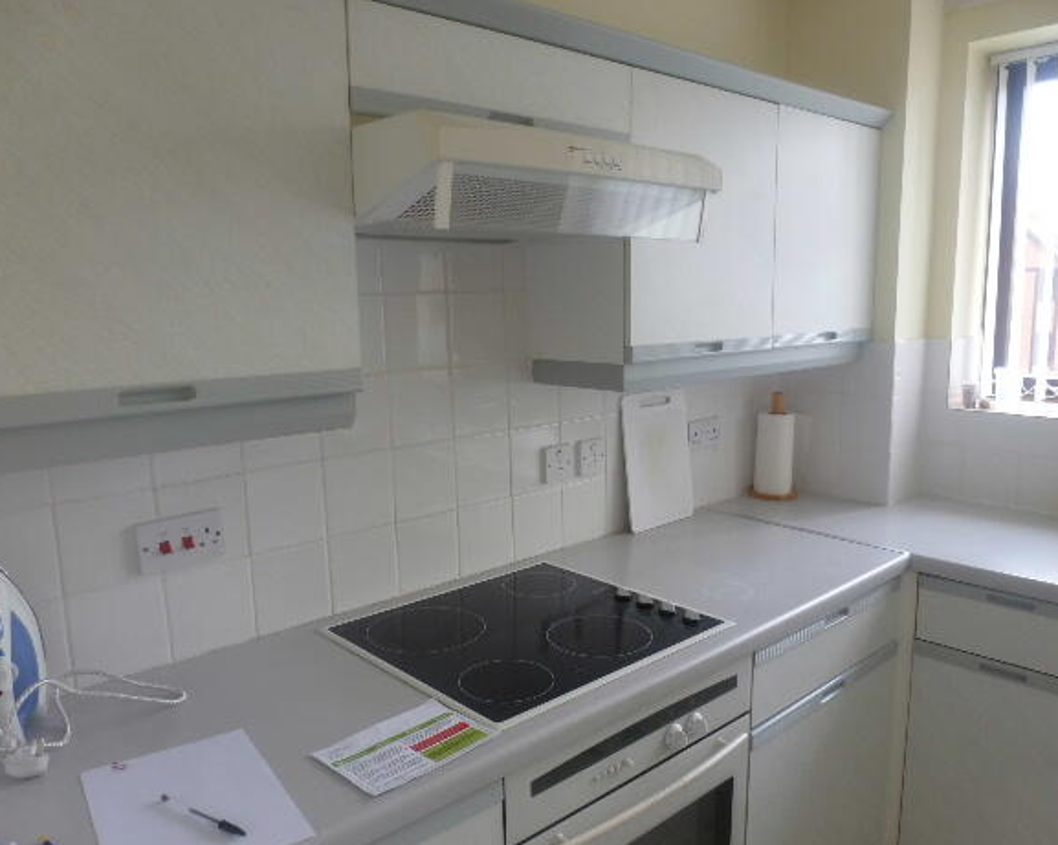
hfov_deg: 66.1
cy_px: 438
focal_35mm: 26
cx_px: 534
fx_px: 814
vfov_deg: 54.9
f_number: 3.3
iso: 160
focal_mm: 4.3
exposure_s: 1/60
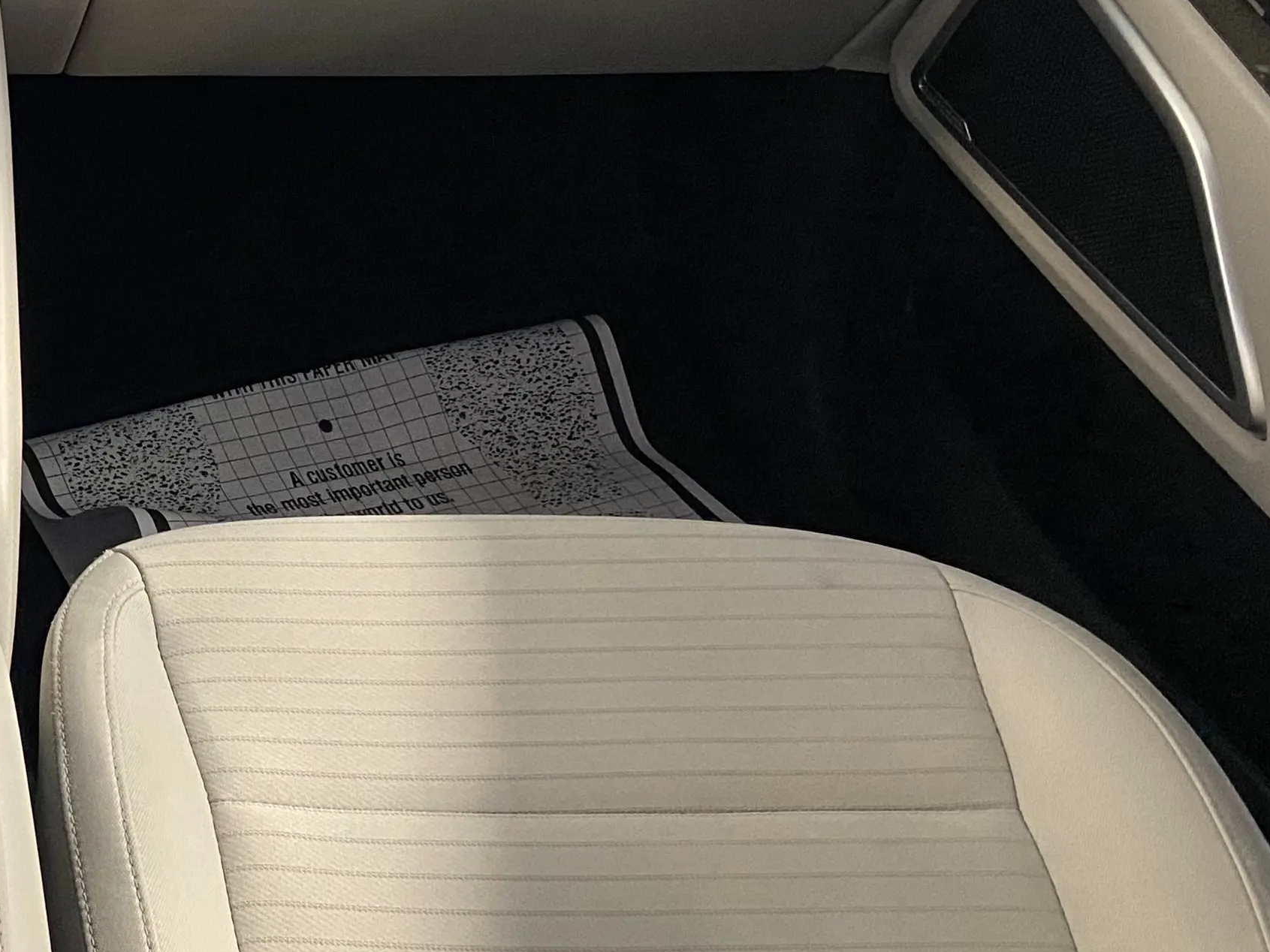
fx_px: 2275
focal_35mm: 62
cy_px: 6
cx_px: -237
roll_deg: +0.2
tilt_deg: -31.5
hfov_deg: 27.6
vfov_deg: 22.7
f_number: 1.8
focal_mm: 4.25
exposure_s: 1/60
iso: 500
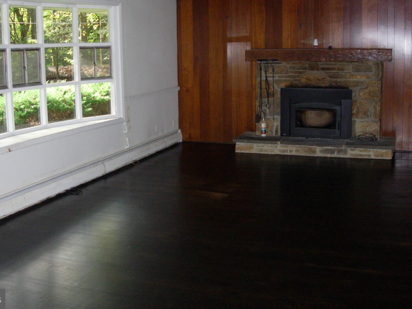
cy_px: 114
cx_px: 202
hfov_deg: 39.7
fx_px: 571
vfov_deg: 30.1
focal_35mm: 48
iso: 200
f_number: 2.8
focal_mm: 7.8
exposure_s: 1/161
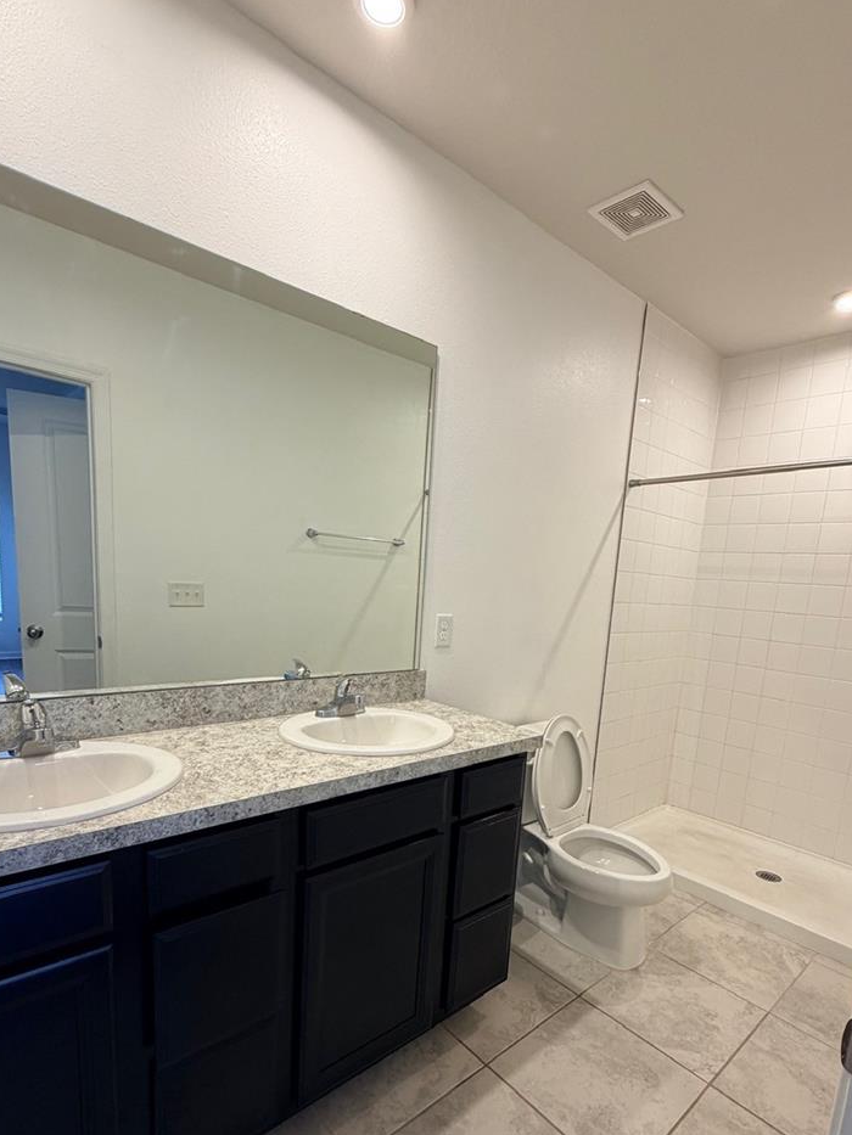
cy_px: 680
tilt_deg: -10.0
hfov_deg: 71.5
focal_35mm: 18
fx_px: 591
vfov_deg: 86.7
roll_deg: -3.4
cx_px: 456
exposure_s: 1/120
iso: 200
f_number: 2.2
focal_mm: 2.22
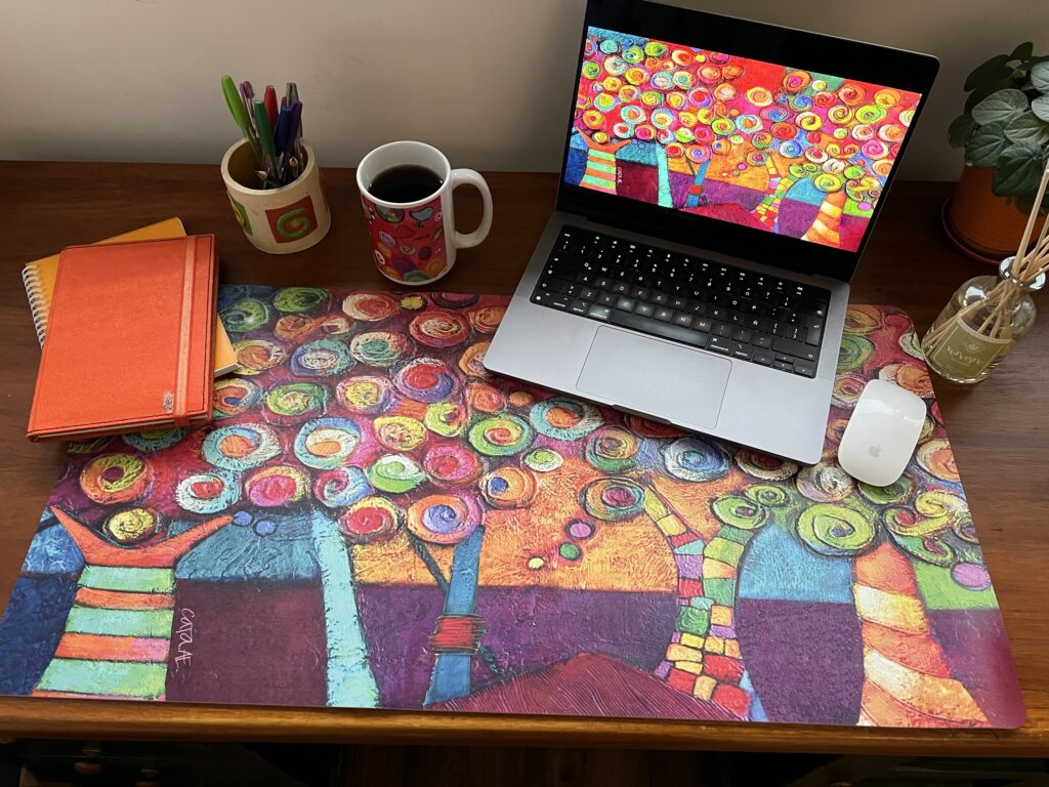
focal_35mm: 26
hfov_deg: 67.3
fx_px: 788
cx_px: 524
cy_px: 394
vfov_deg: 53.1
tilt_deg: -57.9
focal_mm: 5.7
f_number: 1.5
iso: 500
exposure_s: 1/60
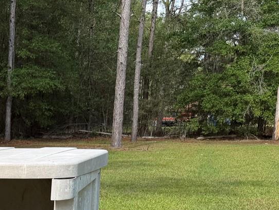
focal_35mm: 71
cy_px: 254
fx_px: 572
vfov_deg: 19.5
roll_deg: +0.9
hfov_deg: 23.8
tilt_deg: -13.0
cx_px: -91
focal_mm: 6.76
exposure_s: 1/2169
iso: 80
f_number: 1.78
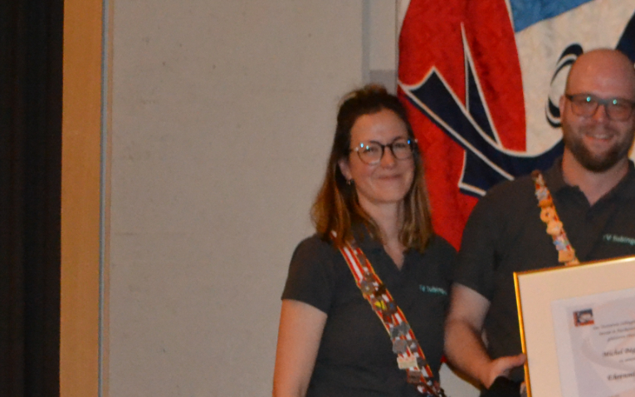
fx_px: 1557
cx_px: 656
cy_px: 374
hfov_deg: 22.1
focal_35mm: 90
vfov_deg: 14.3
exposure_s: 1/60
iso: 3200
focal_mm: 22
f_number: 4
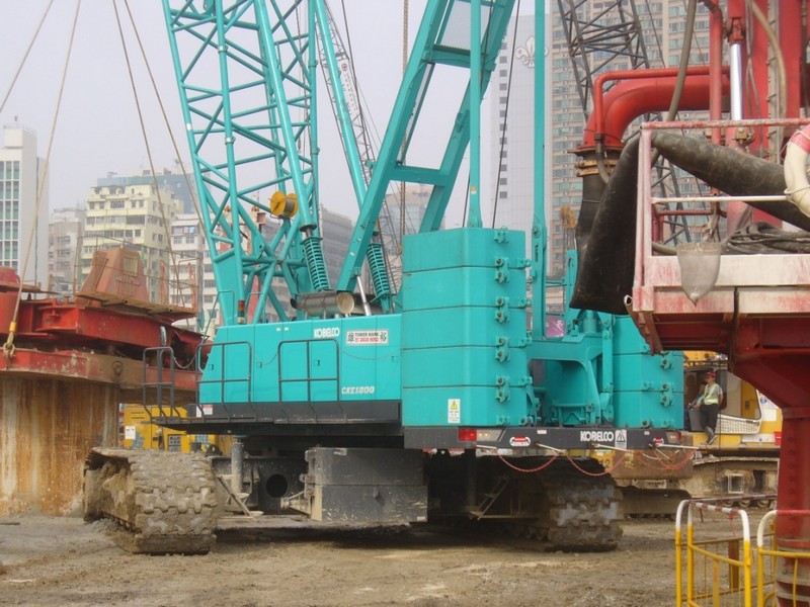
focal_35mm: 88
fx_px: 2059
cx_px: 405
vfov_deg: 16.8
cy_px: 304
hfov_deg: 22.3
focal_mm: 14.5
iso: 64
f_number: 3.4
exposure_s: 1/320
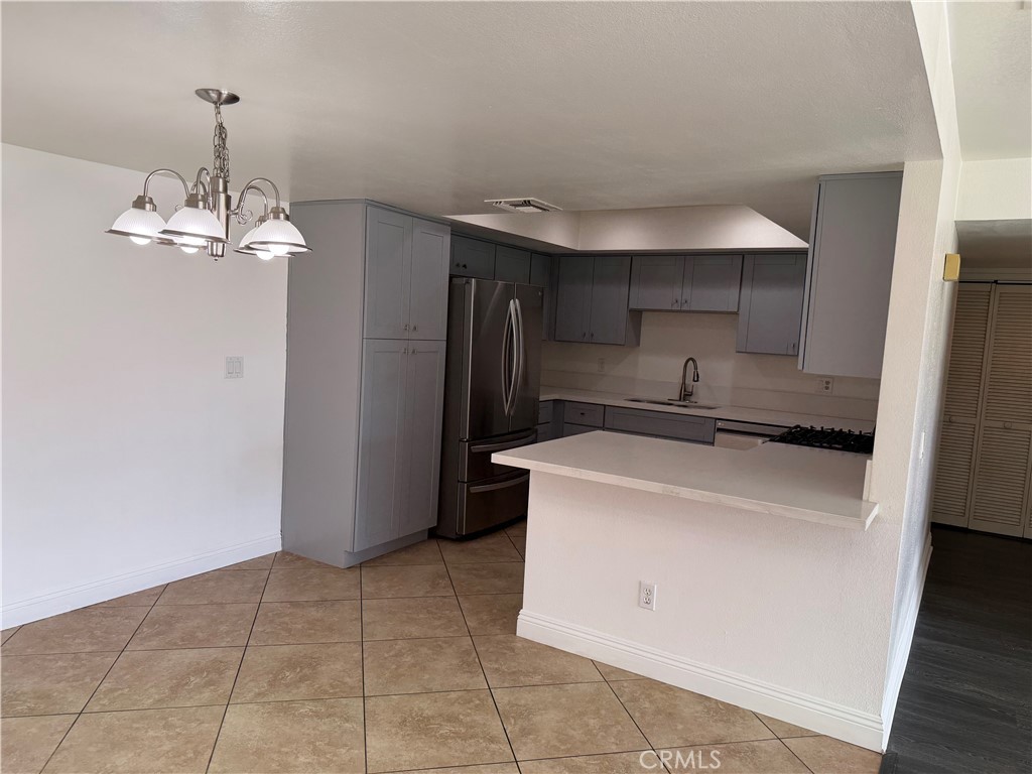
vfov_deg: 56.8
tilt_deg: -5.3
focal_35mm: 24
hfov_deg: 71.6
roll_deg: -2.7
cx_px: 516
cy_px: 387
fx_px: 716
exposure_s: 1/178
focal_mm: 6.76
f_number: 1.78
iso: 80
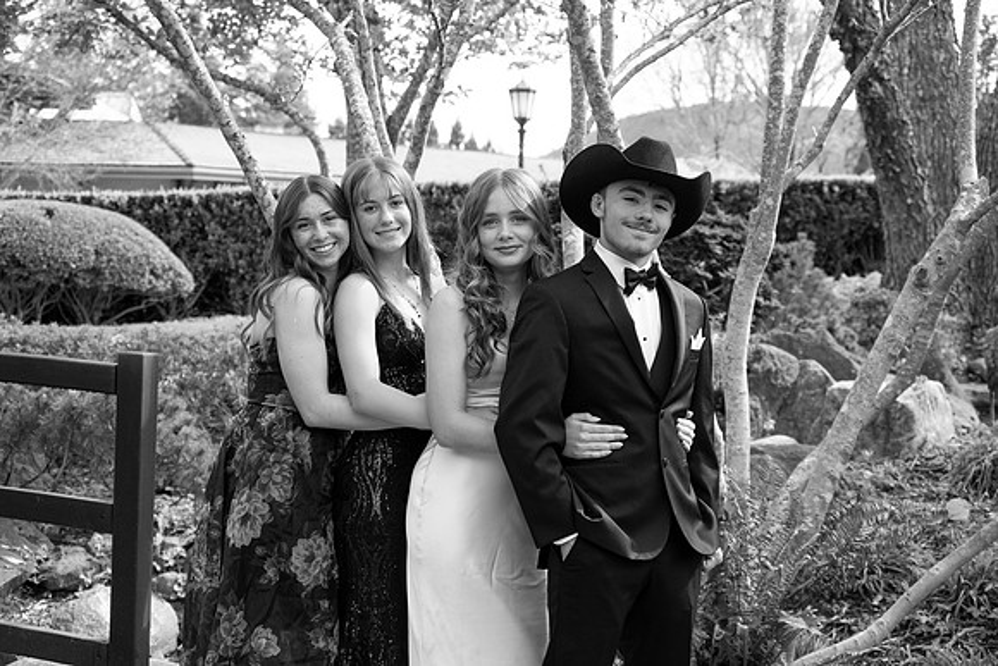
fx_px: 1636
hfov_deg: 33.9
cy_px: 333
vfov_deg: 23.0
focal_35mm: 59
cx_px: 499
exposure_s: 1/1000
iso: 1250
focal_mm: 59
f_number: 6
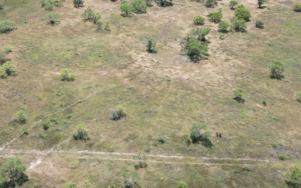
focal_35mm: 45
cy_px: 73
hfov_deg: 43.5
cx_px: 91
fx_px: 369
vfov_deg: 28.5
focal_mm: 6.72
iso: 100
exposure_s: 1/1500
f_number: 1.7
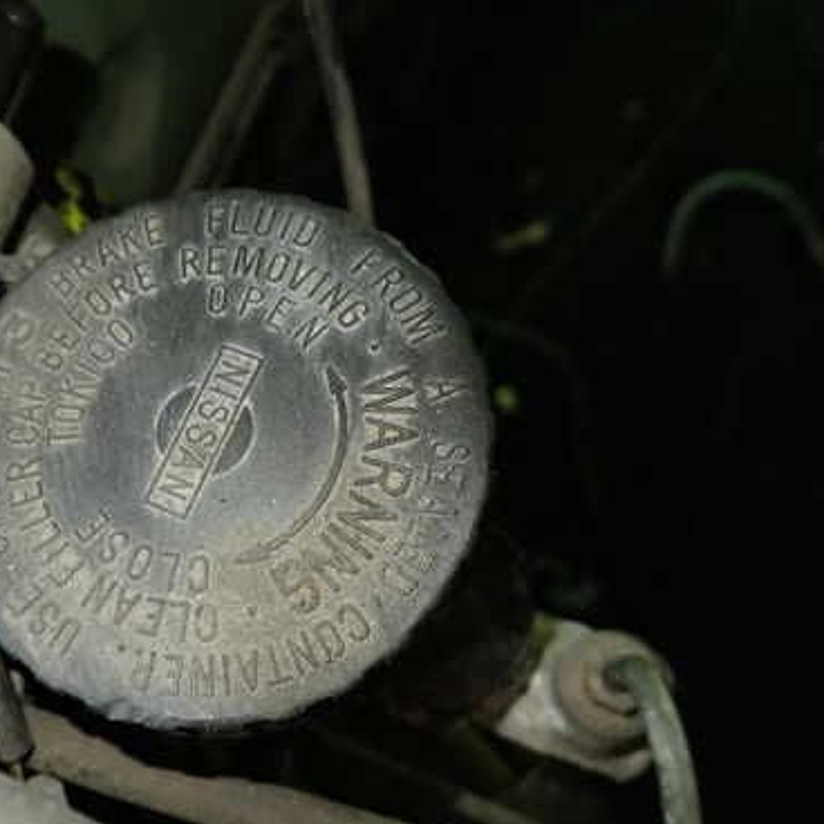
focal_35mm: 36
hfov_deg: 45.1
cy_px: 448
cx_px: 249
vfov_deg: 46.0
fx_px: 970
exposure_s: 1/30
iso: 200
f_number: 2
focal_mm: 4.5
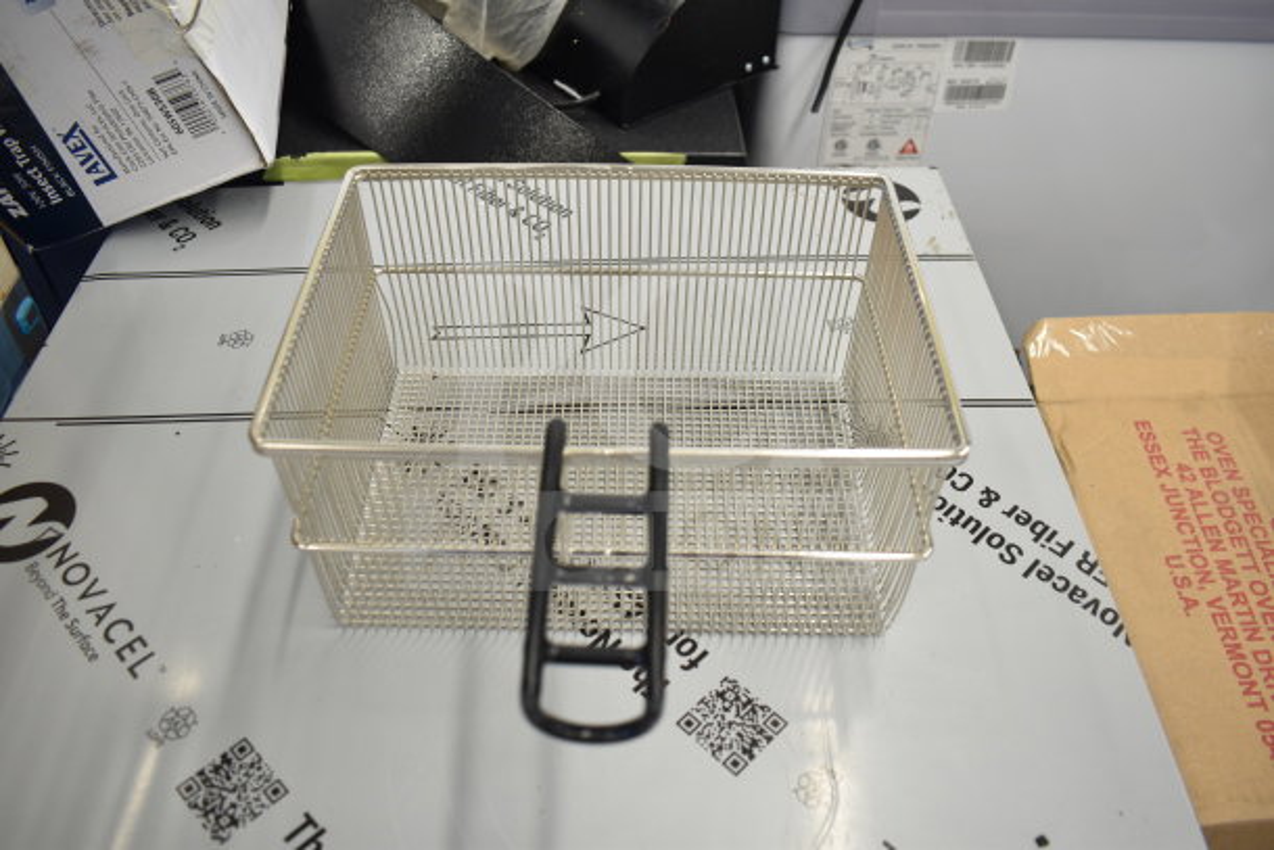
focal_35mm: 27
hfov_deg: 67.4
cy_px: 425
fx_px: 956
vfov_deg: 48.0
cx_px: 637
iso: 360
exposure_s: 1/30
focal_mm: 18
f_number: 3.5
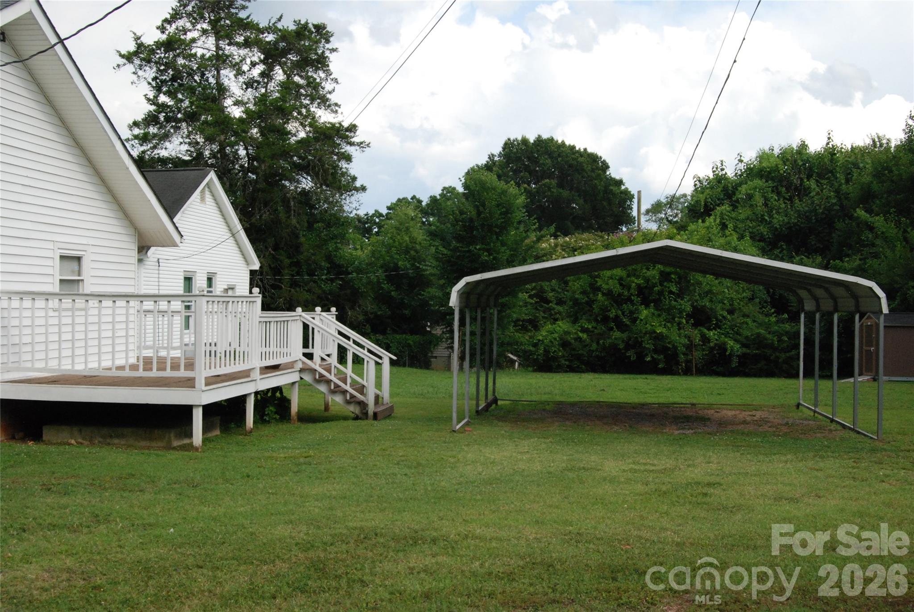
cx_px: 457
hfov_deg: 49.5
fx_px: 991
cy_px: 306
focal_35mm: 39
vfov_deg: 34.3
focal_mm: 26
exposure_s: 1/640
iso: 1000
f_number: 13
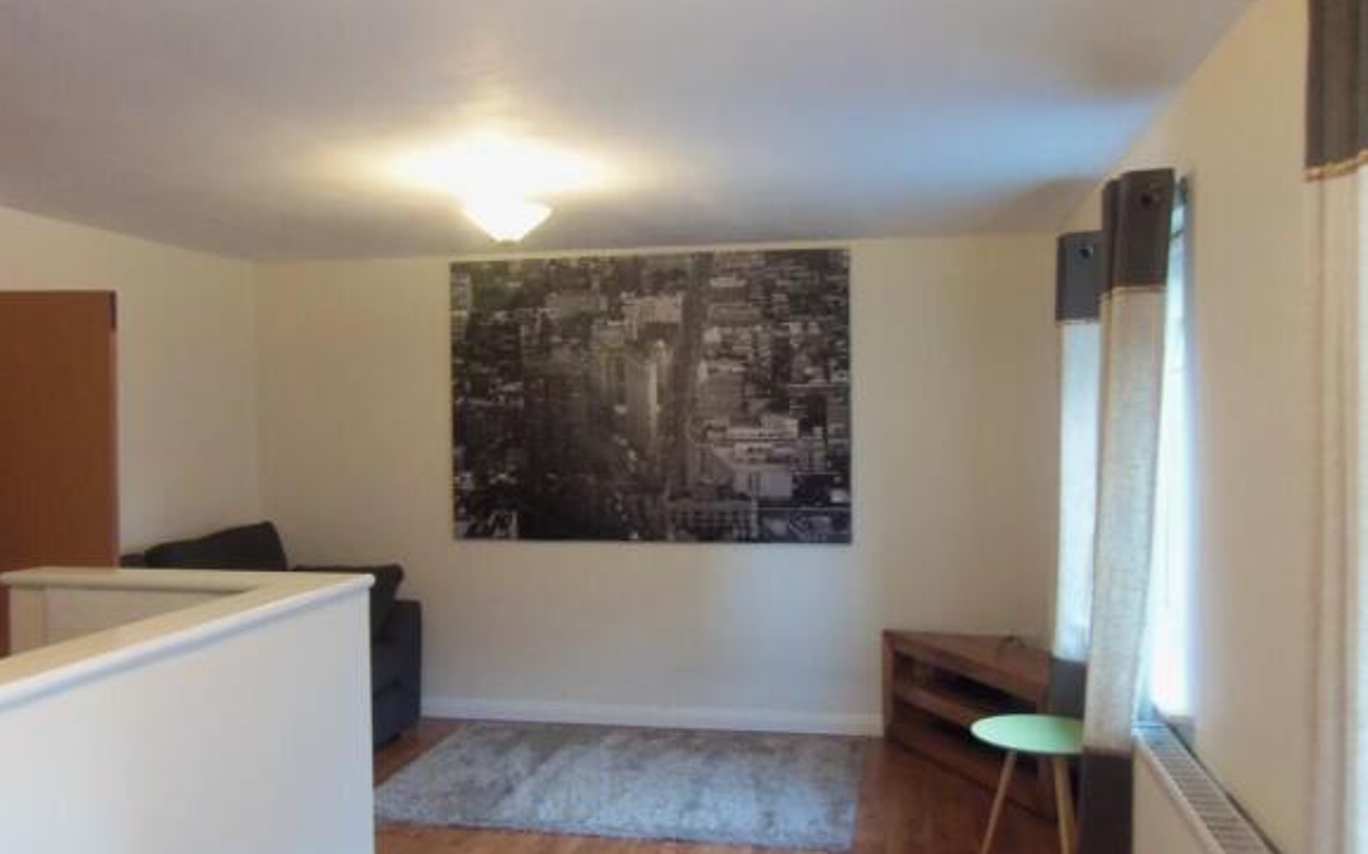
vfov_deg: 41.8
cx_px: 684
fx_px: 1118
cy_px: 445
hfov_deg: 62.9
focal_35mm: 30
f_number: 3.9
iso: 400
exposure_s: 1/8
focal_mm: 5.1
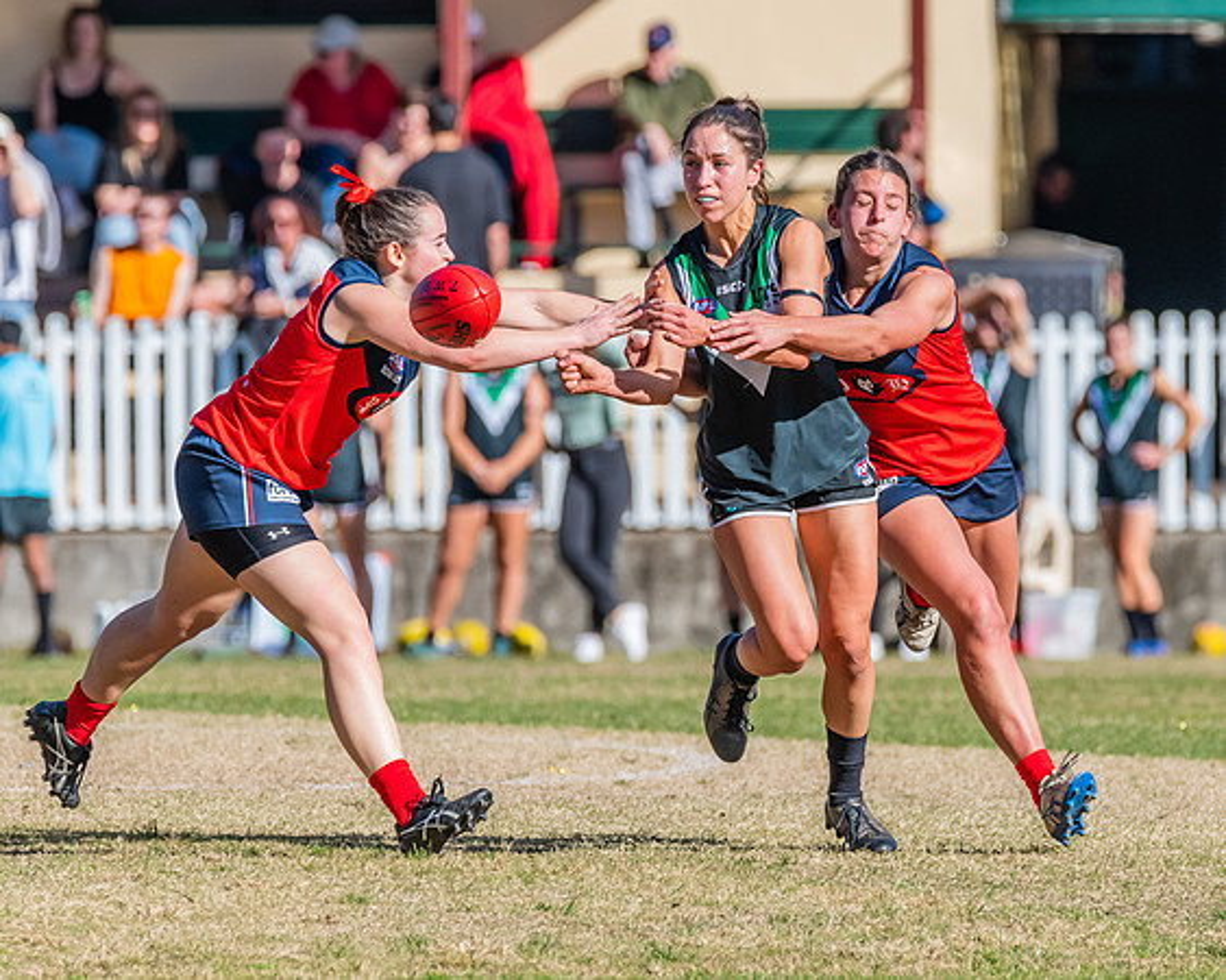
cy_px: 451
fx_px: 24861
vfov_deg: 2.3
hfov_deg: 2.8
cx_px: 746
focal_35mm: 685
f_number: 9
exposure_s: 1/1600
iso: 800
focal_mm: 450
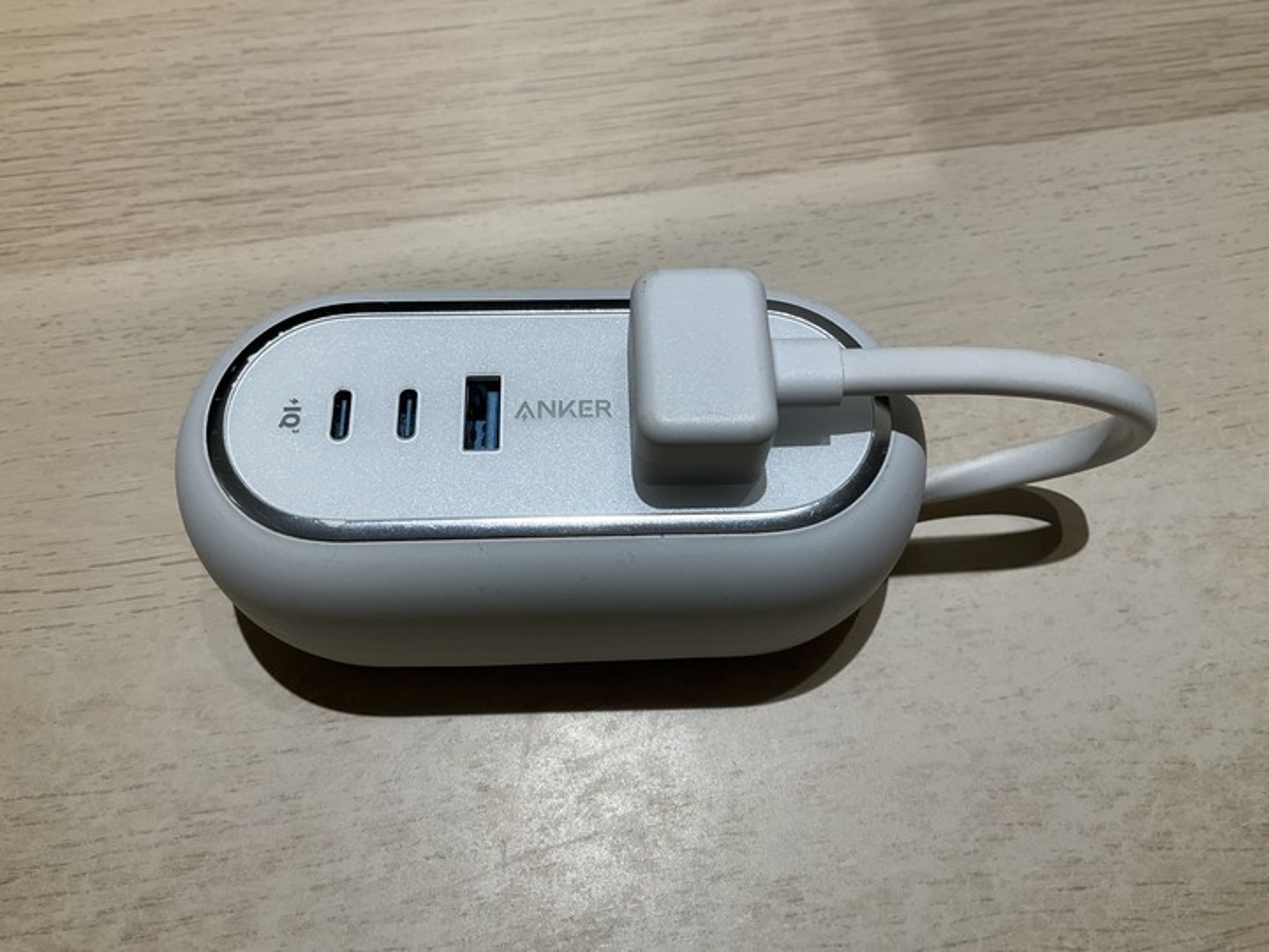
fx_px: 1063
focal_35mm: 29
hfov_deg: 61.7
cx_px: 634
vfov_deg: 48.2
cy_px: 476
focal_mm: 3
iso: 50
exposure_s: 1/122
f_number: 1.8
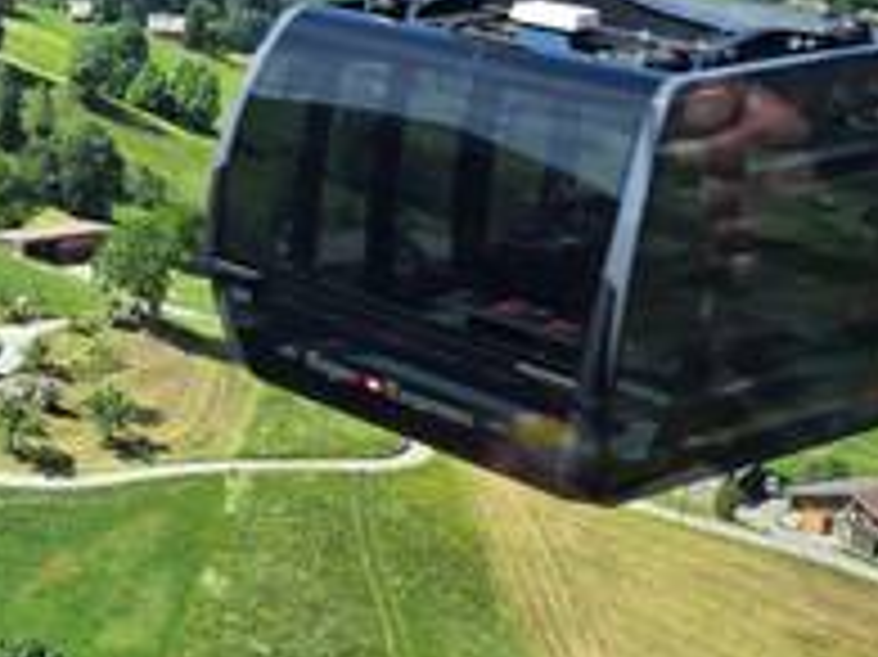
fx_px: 2155
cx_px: -284
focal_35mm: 85
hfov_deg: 20.8
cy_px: 450
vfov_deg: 17.3
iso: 16
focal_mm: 6.3
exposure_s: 1/180
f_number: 1.7
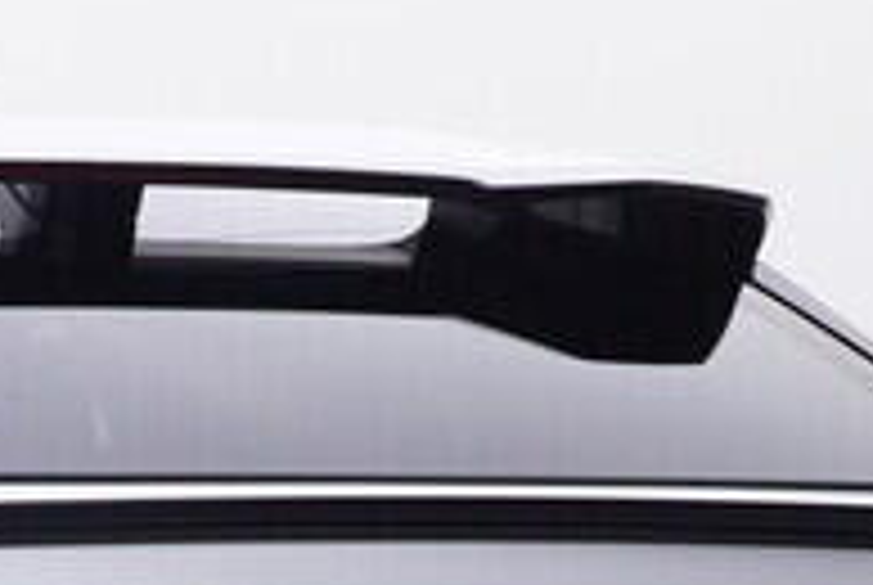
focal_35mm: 167
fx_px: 4049
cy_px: 1161
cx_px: -680
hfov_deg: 11.5
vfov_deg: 7.9
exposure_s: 1/80
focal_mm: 15
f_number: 5
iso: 200
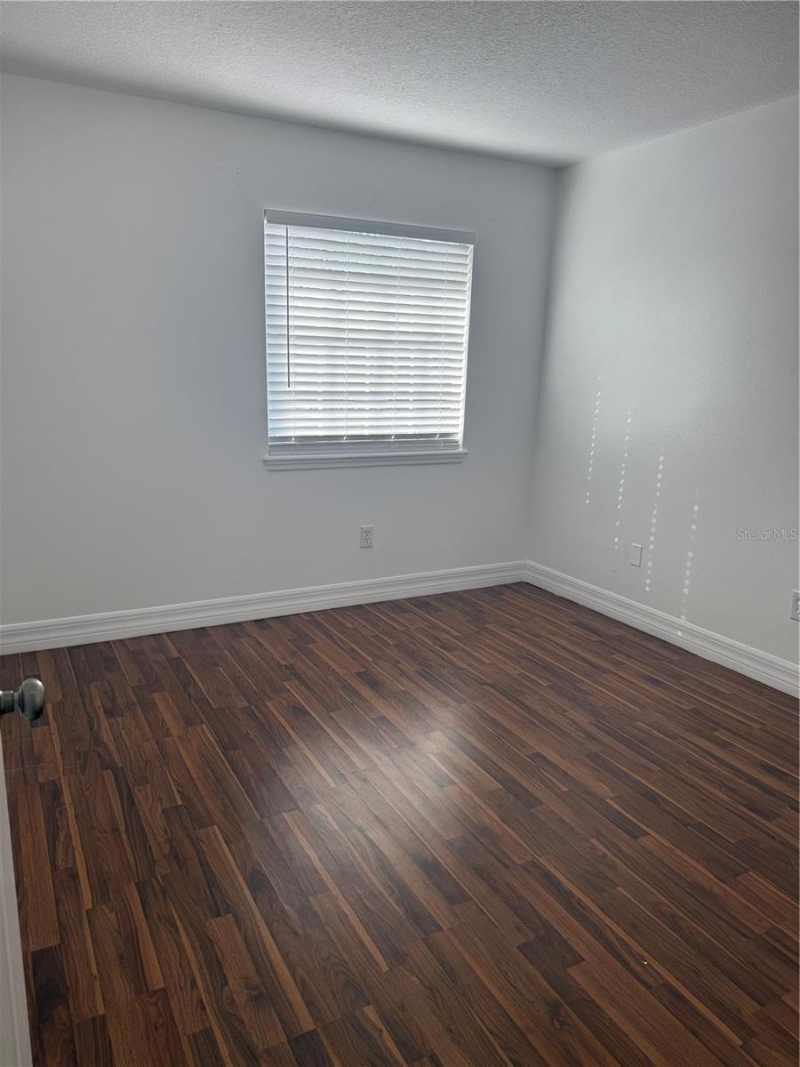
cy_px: 534
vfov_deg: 71.6
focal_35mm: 24
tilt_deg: -12.8
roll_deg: -1.7
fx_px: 740
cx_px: 400
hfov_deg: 56.8
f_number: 1.78
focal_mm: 6.76
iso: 100
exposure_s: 1/232
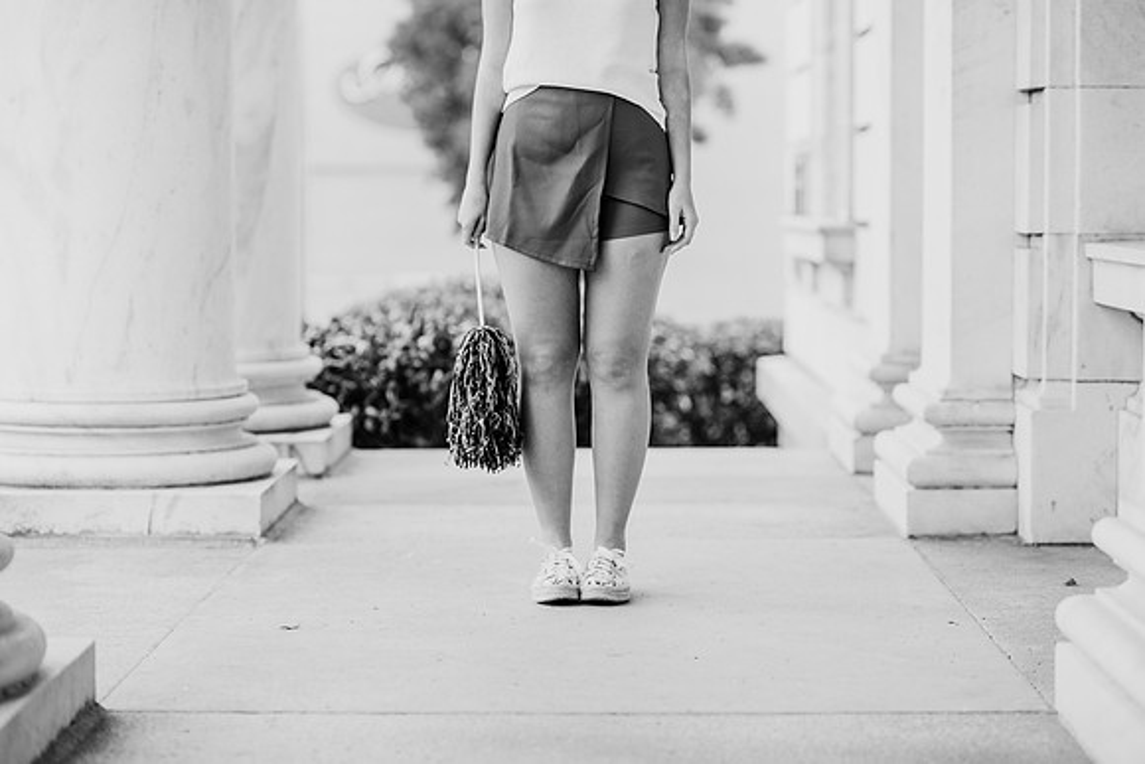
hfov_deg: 22.7
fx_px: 2852
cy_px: 381
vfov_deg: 15.3
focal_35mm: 90
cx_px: 587
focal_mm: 85
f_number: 2.2
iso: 200
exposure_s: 1/320
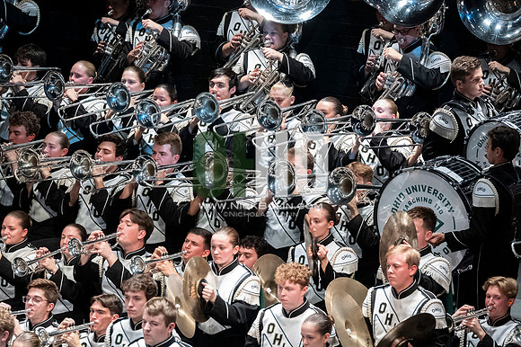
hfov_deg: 6.9
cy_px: 174
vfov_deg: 4.6
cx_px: 260
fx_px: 4339
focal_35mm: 300
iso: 4000
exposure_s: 1/500
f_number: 4
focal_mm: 200
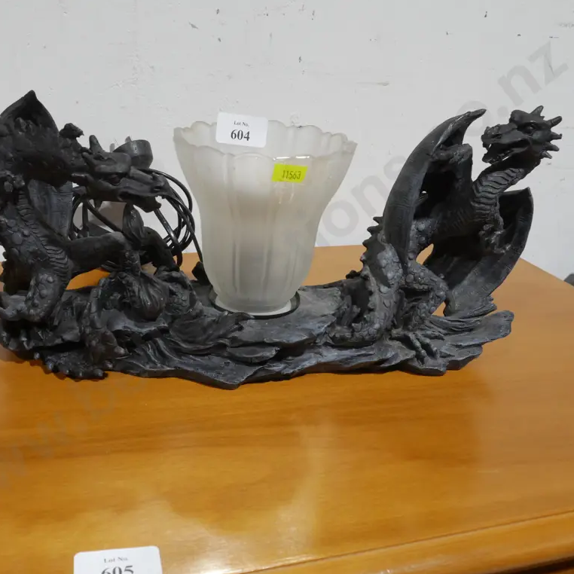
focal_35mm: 38
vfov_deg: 43.9
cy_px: 285
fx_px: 713
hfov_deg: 43.8
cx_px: 250
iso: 1250
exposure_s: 1/60
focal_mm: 16
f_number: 9
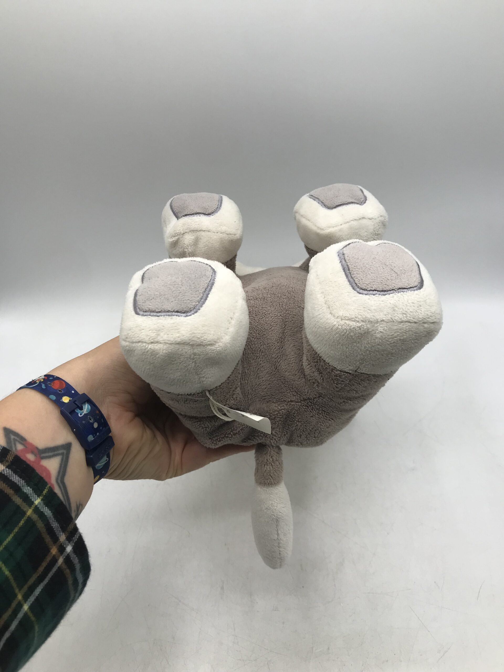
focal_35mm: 28
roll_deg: +1.4
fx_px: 544
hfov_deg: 49.7
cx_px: 252
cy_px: 336
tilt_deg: -40.4
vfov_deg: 63.4
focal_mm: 3.99
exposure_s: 1/742
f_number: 1.8
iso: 20
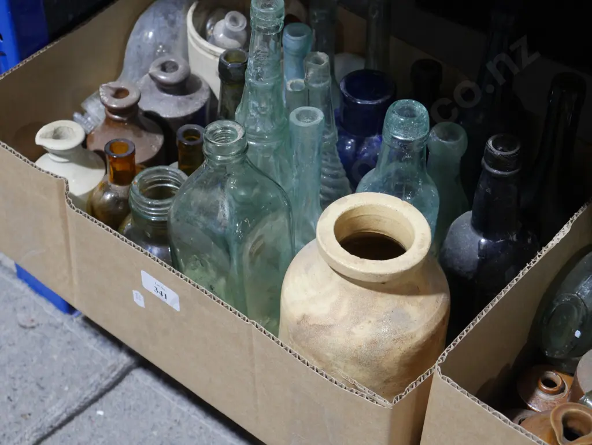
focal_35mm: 70
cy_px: 222
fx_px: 1198
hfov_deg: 27.8
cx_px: 296
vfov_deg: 21.0
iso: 1600
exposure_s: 1/80
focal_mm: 35
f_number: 5.5
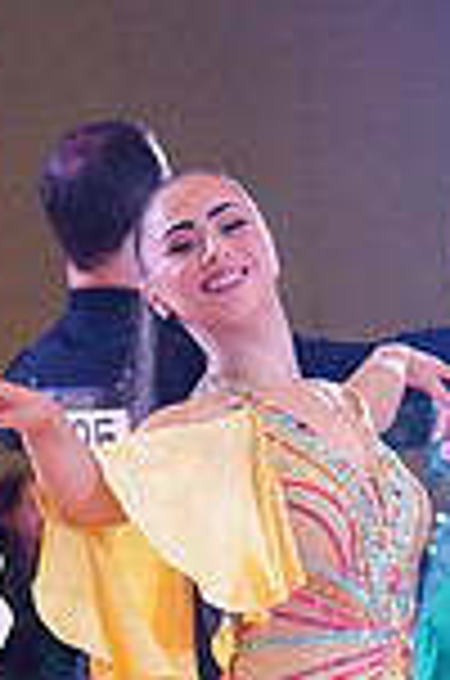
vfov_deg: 7.0
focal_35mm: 289
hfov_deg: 4.7
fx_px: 5443
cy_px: 1049
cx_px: 155
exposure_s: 1/400
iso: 5000
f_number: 2.8
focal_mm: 75
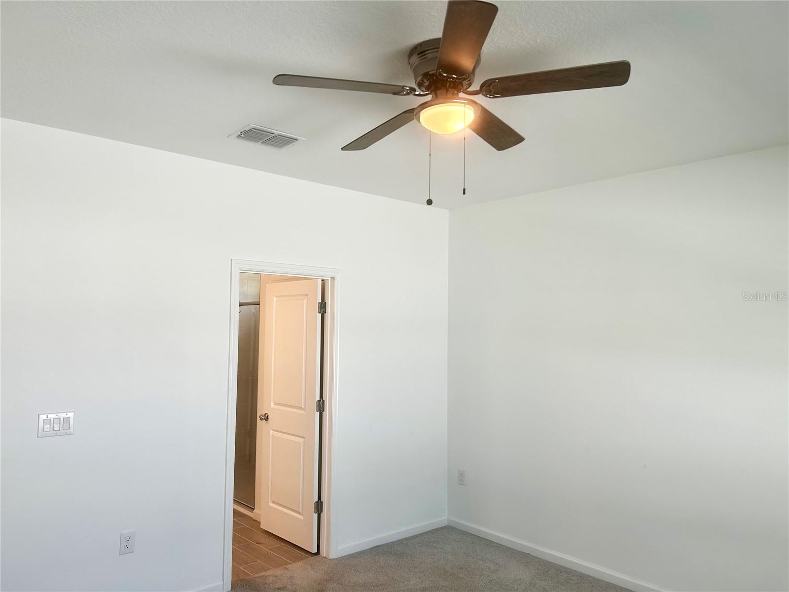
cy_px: 296
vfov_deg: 53.1
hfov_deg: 67.3
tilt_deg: +3.6
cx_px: 394
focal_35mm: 26
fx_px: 593
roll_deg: +0.1
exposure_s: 1/164
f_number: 1.5
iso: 40
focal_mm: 5.7
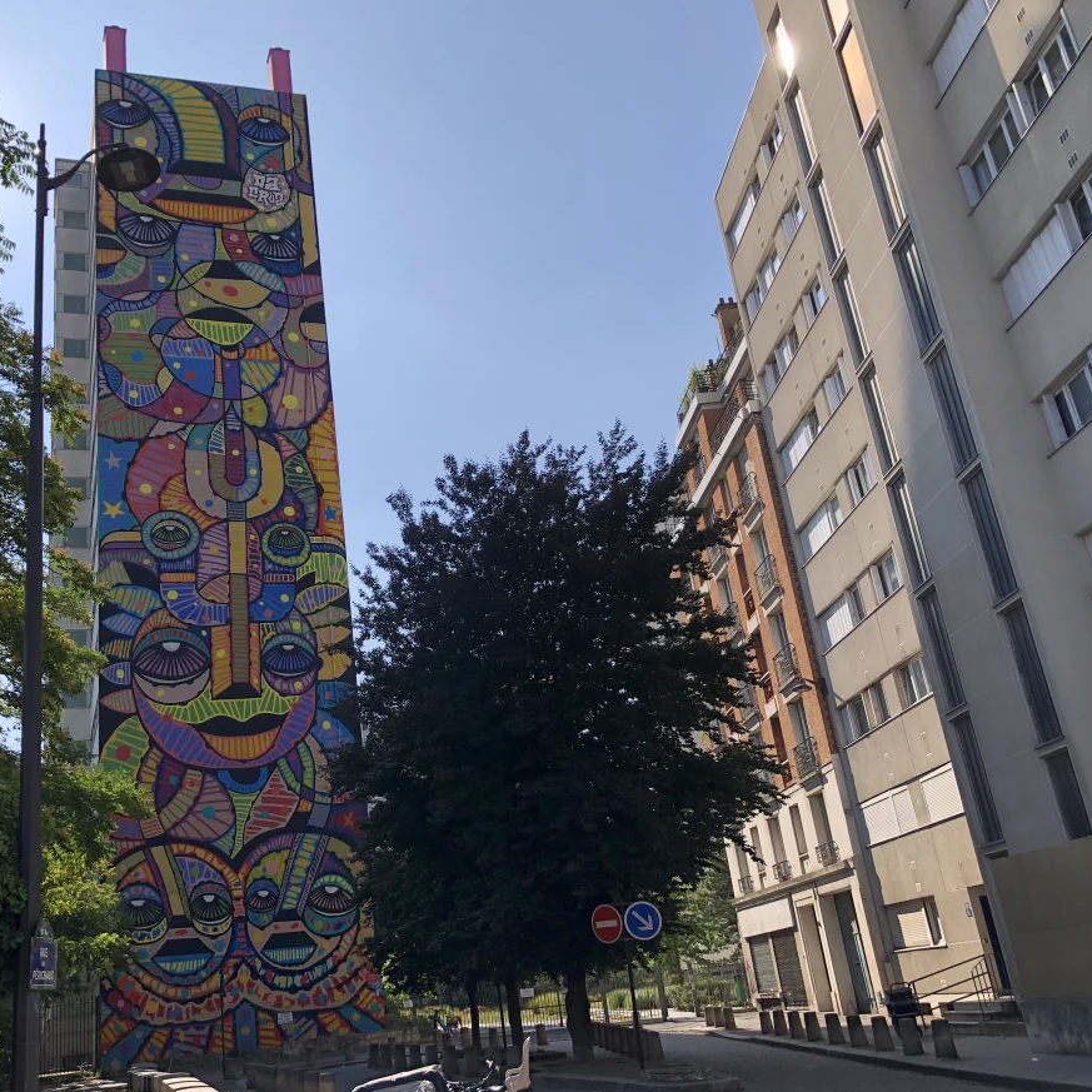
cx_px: 405
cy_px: 543
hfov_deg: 48.0
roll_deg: +7.0
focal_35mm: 34
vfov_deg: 48.5
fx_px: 1213
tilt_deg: +22.6
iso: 20
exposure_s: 1/2667
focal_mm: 4
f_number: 1.8
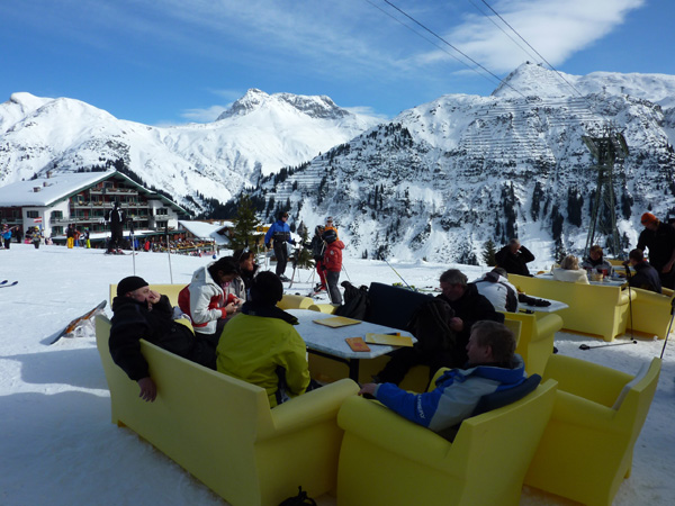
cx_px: 338
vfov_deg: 54.9
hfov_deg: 69.4
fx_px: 487
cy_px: 253
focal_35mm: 25
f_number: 5.6
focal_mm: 4.1
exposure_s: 1/500
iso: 80
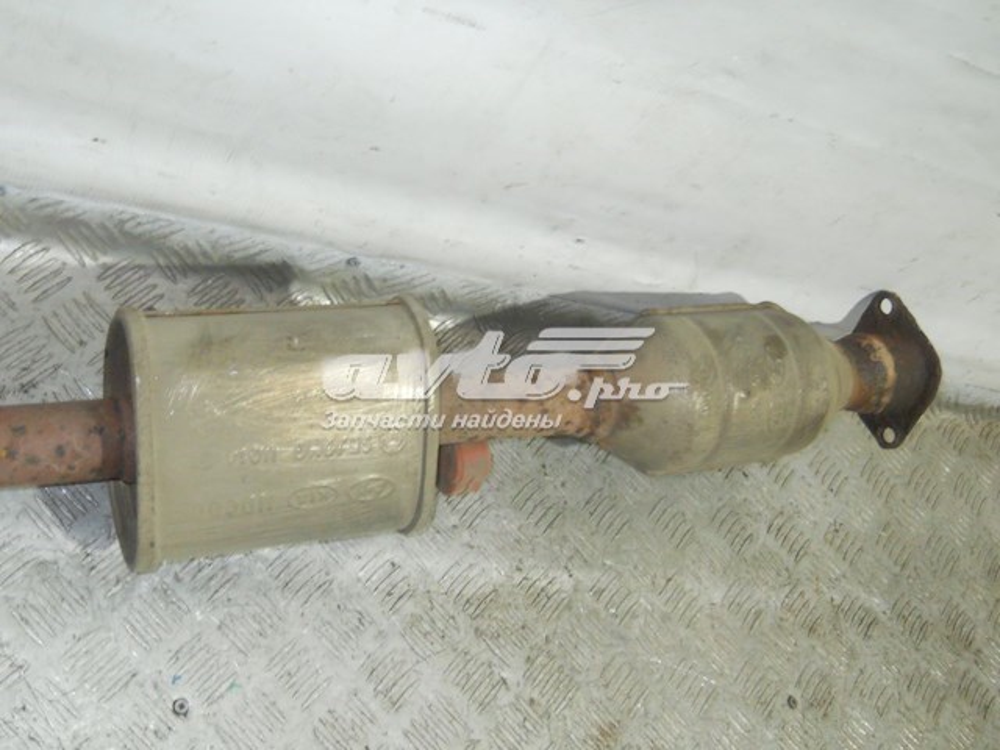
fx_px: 1184
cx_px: 500
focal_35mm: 41
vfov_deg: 35.1
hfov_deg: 45.8
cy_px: 375
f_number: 3.1
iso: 250
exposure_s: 1/30
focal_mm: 6.72
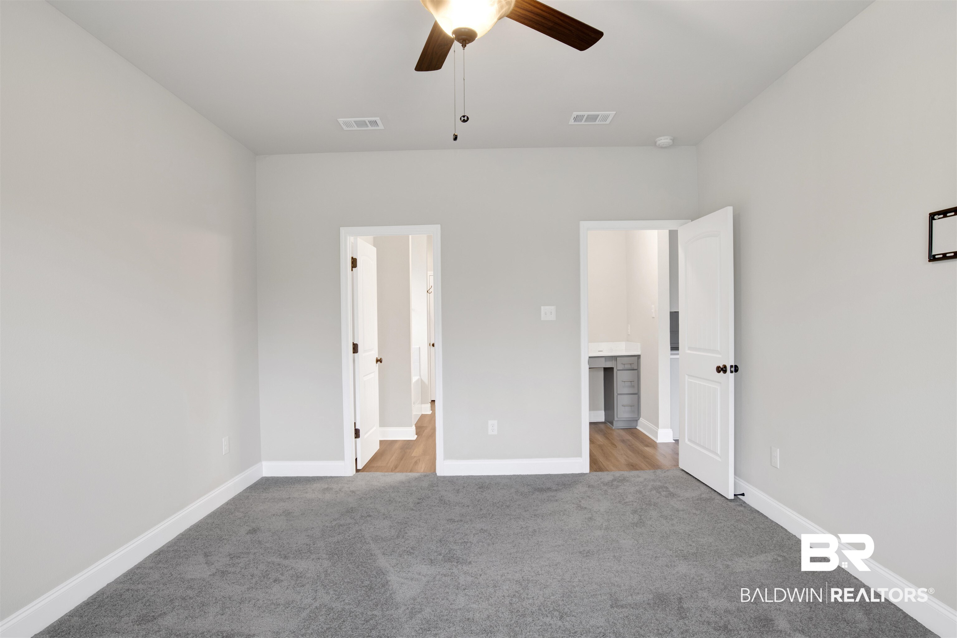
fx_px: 478
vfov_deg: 67.4
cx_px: 478
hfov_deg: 90.0
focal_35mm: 18
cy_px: 319
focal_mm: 18
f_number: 11
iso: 200
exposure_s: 1/1.67
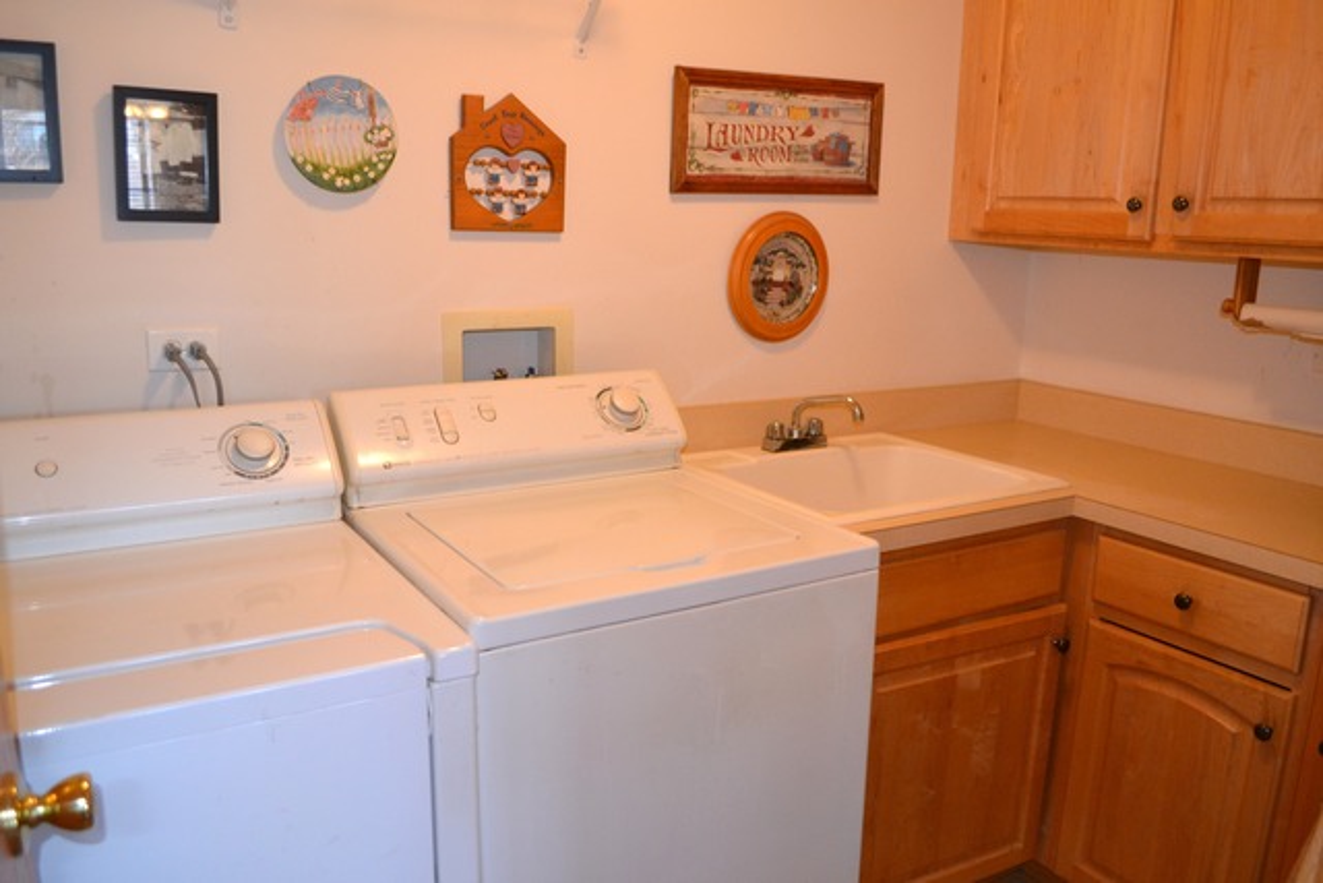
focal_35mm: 27
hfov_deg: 67.4
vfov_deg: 48.0
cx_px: 662
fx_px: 992
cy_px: 442
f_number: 3.5
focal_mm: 18
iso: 1250
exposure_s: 1/60
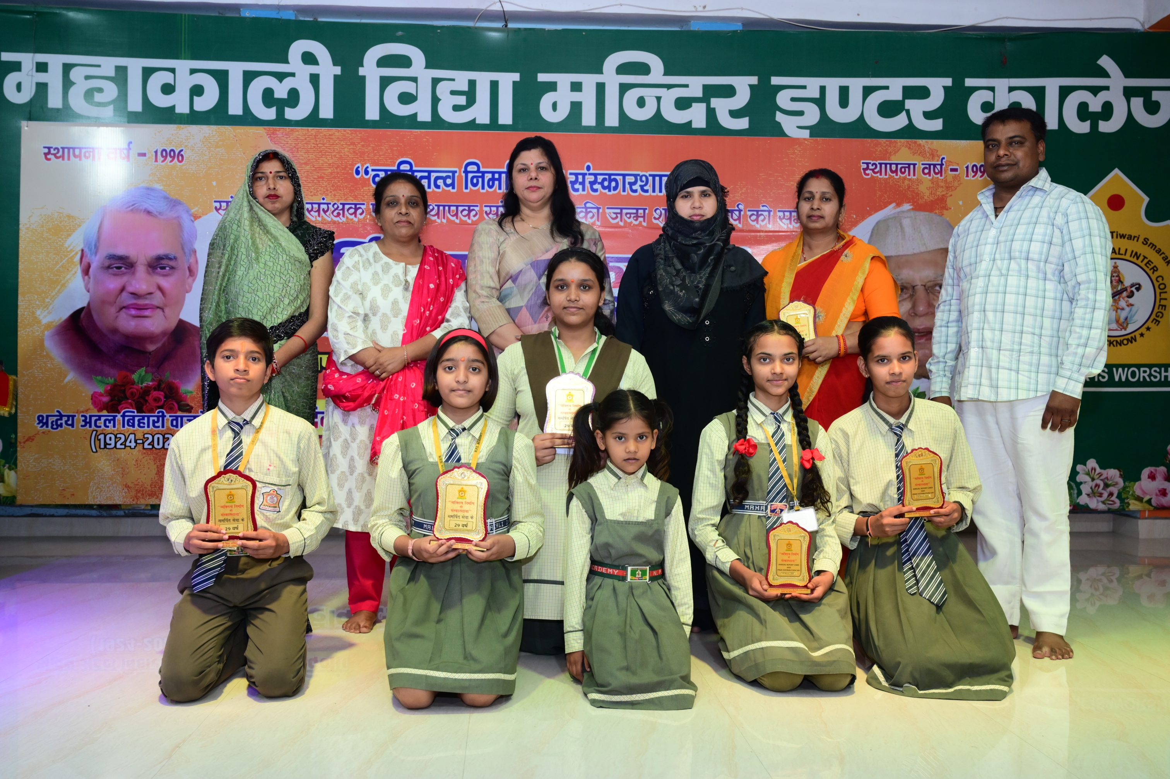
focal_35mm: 34
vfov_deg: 38.8
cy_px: 390
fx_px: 1104
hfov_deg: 55.8
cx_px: 585
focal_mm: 34
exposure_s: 1/160
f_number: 5.6
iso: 1250
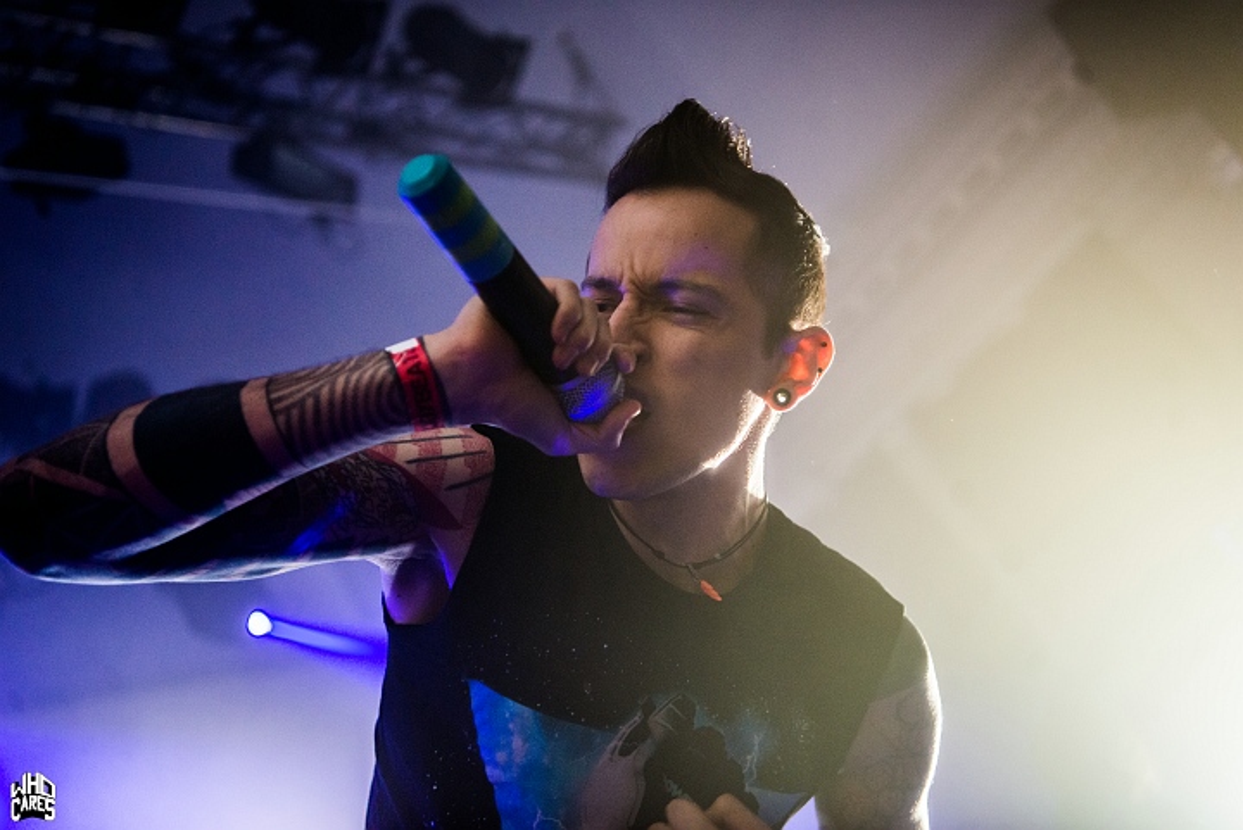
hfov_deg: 41.1
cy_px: 415
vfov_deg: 28.1
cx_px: 622
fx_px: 1658
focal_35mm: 48
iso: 3200
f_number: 2.8
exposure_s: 1/100
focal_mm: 48
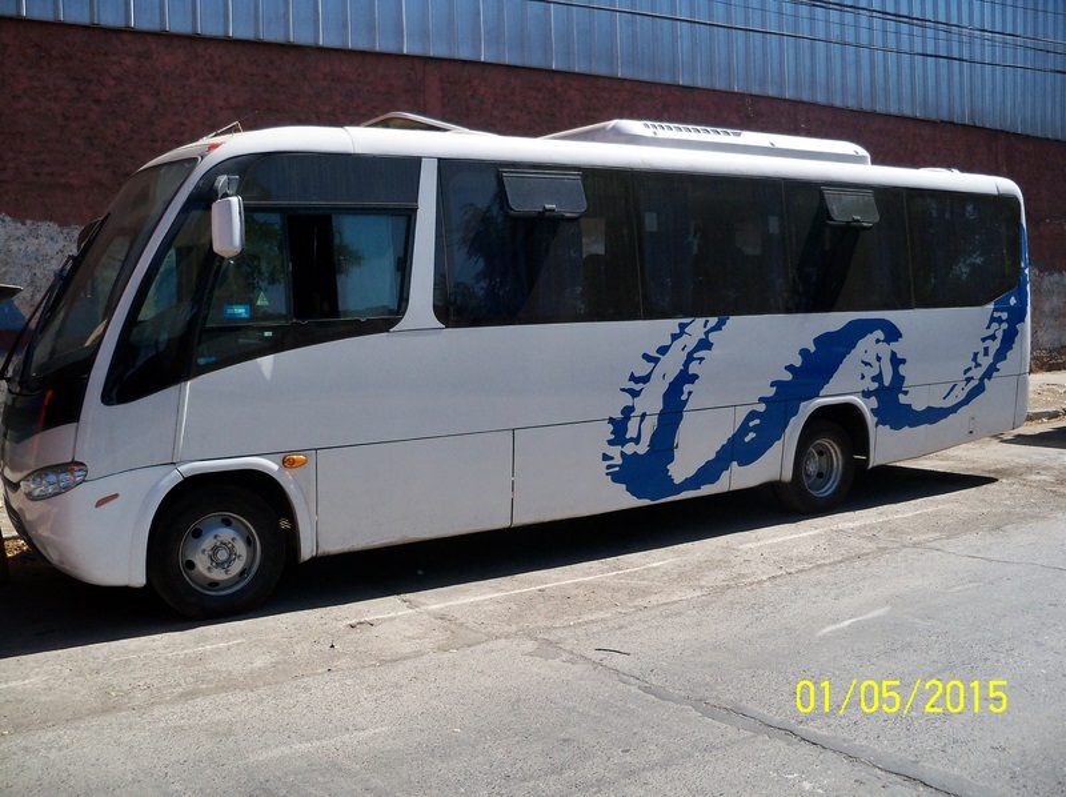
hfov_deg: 52.7
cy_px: 398
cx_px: 533
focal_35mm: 35
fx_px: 1077
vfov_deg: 40.6
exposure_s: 1/1600
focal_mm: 6.2
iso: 200
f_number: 3.5
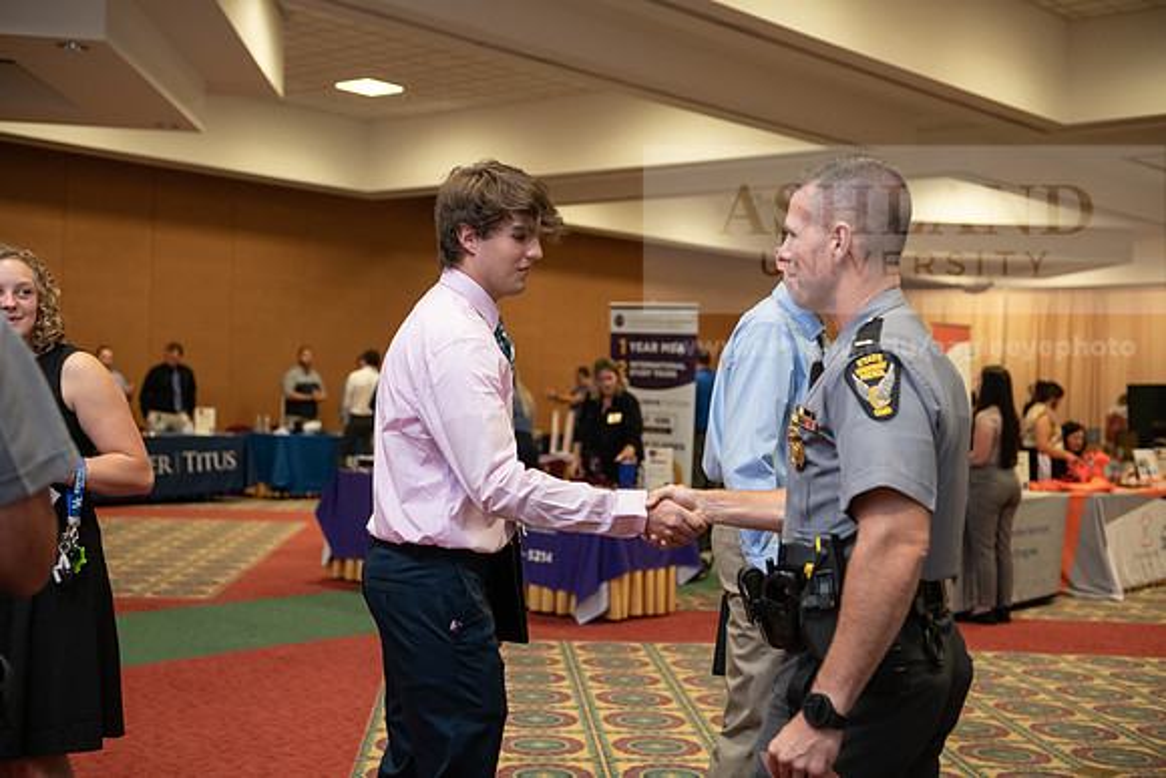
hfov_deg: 41.1
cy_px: 389
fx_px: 1555
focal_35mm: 48
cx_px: 583
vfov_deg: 28.1
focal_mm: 48
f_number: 3.2
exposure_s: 1/160
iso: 1250
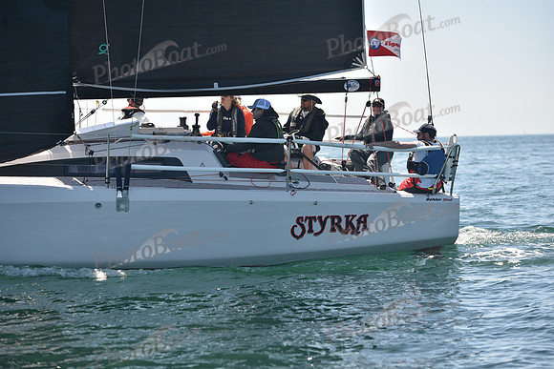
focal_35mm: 105
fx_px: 1616
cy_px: 184
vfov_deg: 13.0
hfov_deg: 19.5
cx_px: 277
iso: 250
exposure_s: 1/800
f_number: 4
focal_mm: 105
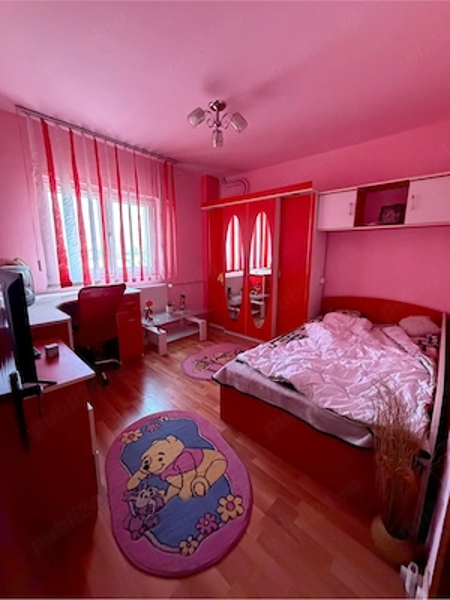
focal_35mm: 14
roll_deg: -0.1
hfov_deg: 85.7
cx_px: 225
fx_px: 243
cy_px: 300
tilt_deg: -10.6
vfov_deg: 102.1
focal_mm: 2.22
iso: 800
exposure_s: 1/60
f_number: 2.2
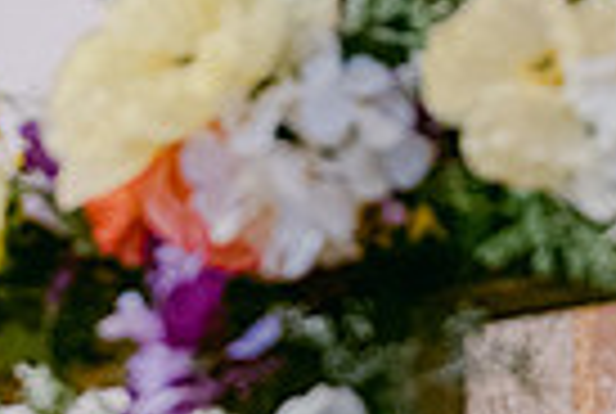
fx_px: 6876
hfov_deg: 5.1
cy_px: 668
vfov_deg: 3.4
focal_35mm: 401
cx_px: 265
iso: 1600
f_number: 2.8
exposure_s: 1/75
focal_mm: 63.4
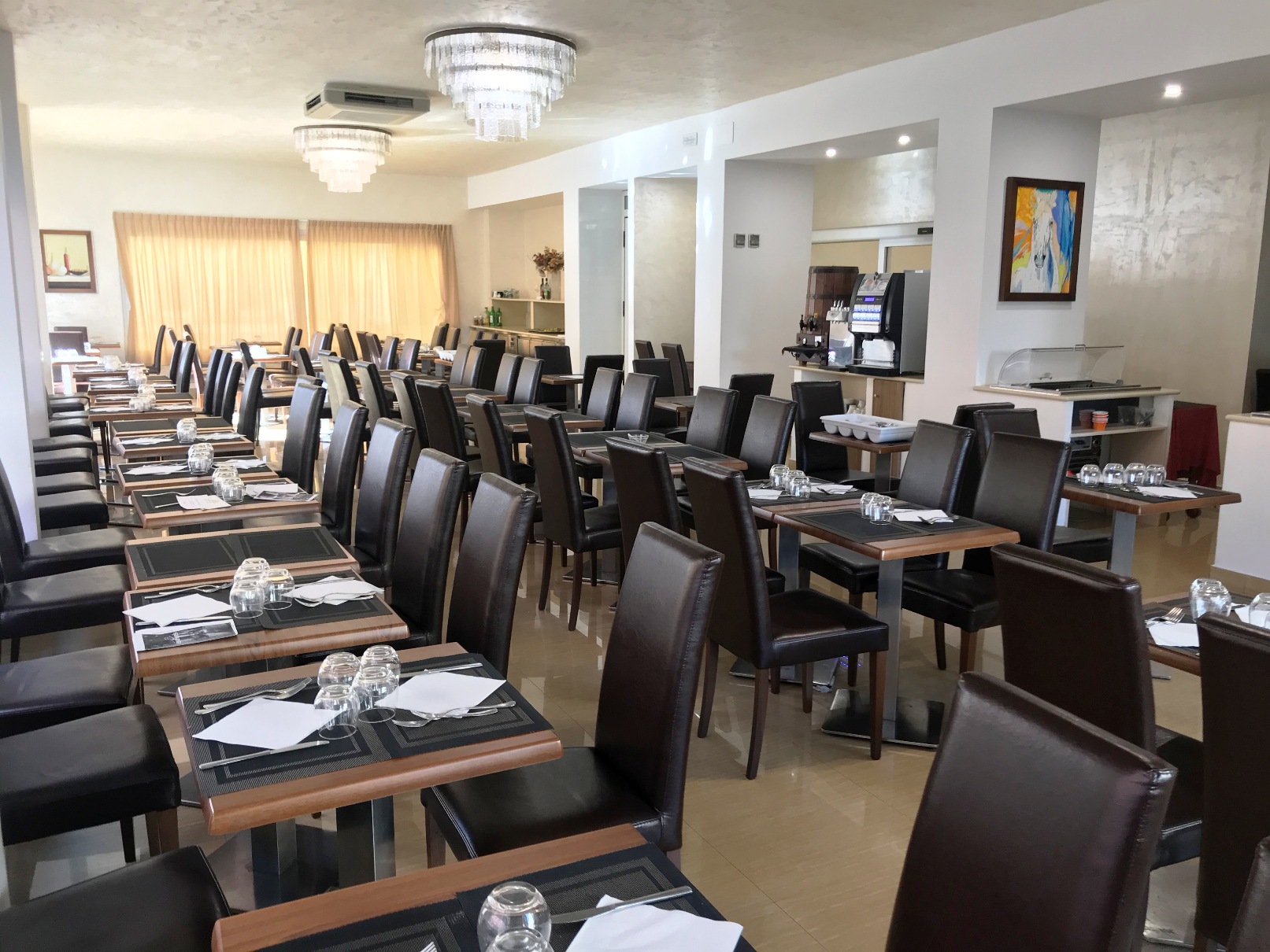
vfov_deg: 49.8
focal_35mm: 28
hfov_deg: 63.4
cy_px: 476
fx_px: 1027
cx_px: 635
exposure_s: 1/33
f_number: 1.8
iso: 32
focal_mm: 3.99
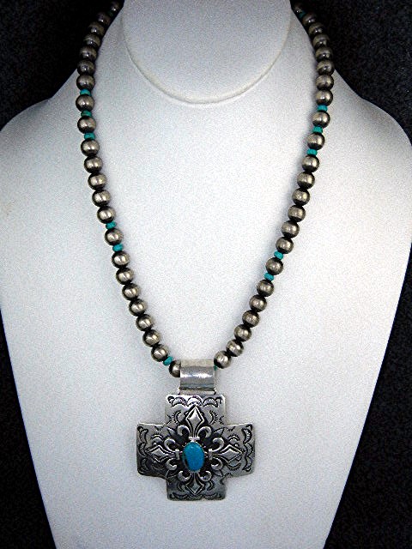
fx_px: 540
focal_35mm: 34
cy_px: 274
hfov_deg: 41.8
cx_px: 206
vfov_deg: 54.0
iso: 261
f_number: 7.2
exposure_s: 1/30
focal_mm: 6.2
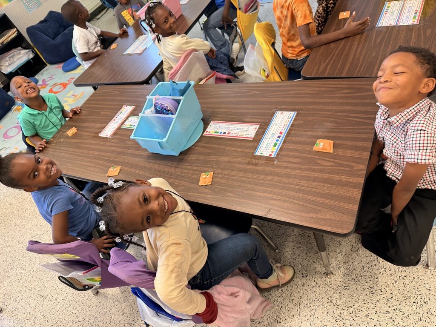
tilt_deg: -44.2
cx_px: 218
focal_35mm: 24
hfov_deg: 71.6
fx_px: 302
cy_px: 164
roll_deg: +26.3
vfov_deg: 56.8
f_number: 1.78
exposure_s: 1/60
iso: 200
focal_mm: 6.76
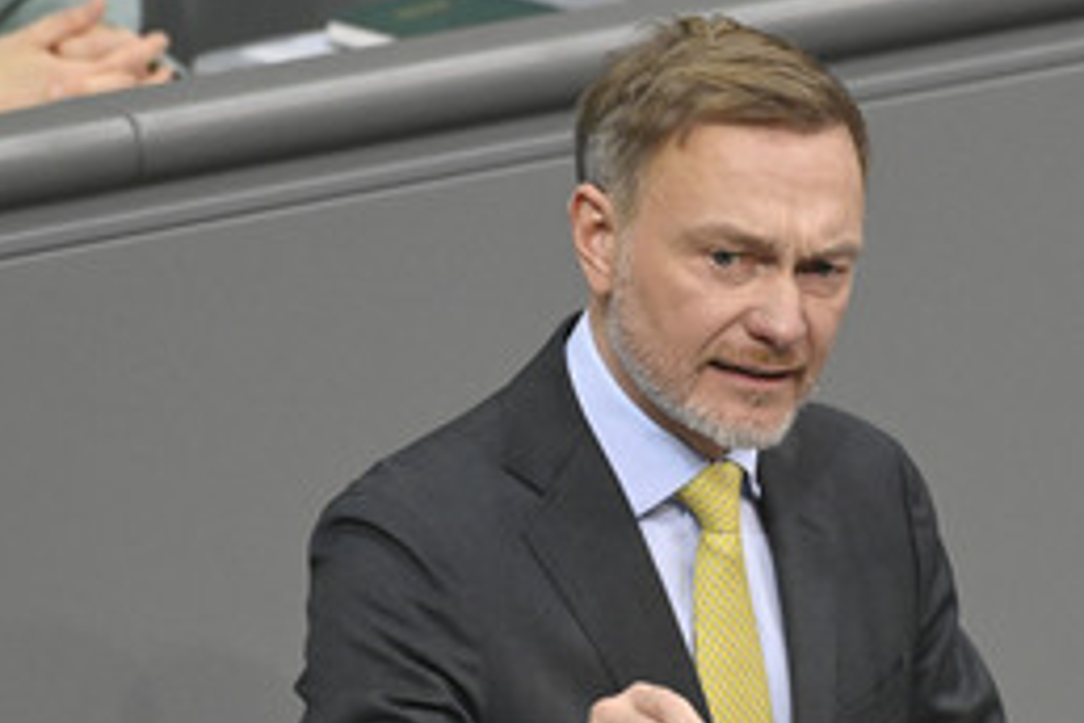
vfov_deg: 2.0
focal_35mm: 699
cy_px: 572
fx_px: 21046
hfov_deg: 3.0
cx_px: 775
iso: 10000
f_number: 5.6
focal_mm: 400
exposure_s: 1/400
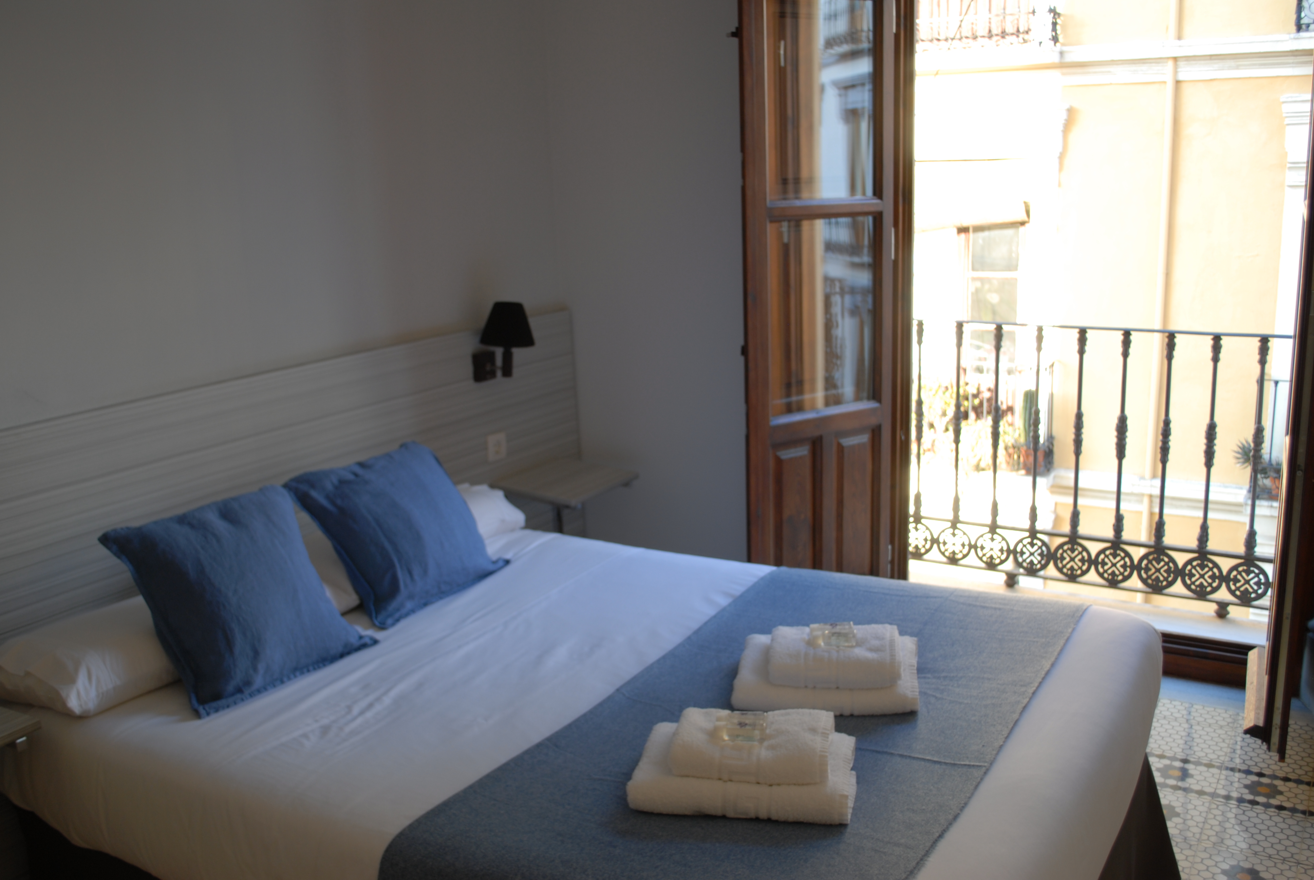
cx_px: 657
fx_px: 1206
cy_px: 440
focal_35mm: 33
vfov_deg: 40.1
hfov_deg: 57.2
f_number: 4
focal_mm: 22
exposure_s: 1/25
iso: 100
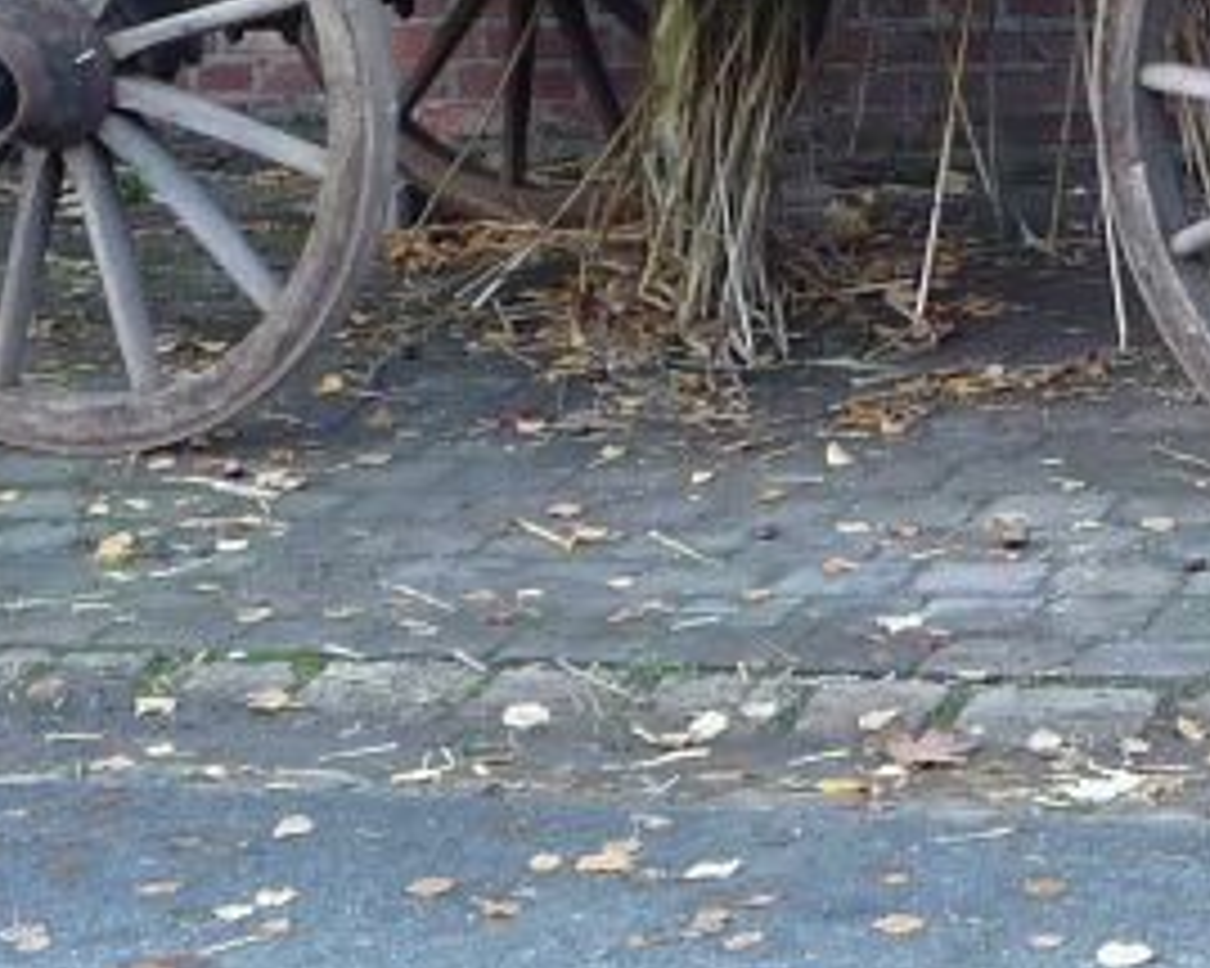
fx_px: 4260
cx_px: 1543
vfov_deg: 12.8
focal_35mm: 119
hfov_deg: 15.4
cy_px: 68
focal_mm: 5
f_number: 3.4
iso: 100
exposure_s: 1/30
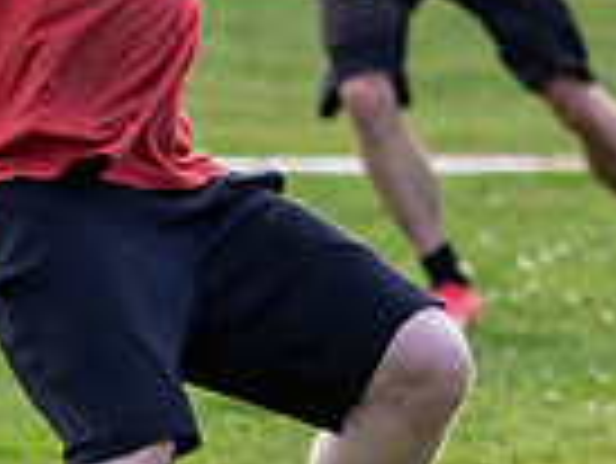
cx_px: -49
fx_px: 19628
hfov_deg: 1.8
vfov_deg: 1.4
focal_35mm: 1102
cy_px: 160
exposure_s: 1/1250
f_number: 2.8
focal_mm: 130
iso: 400
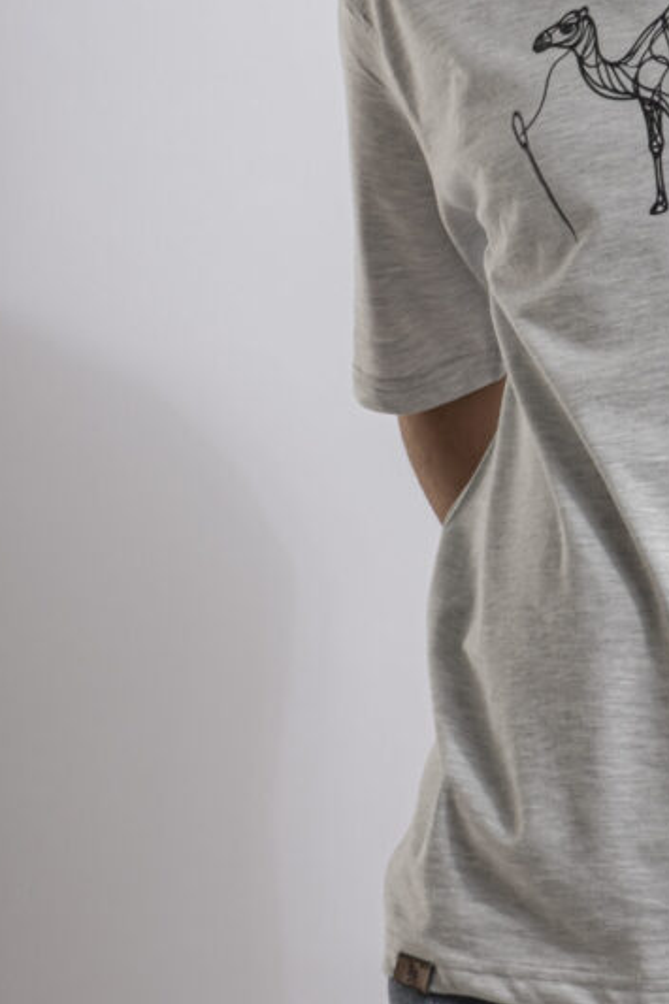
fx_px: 5216
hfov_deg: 7.3
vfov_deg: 11.0
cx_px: 741
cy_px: 220
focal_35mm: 187
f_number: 14
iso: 125
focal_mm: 55
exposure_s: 1/125
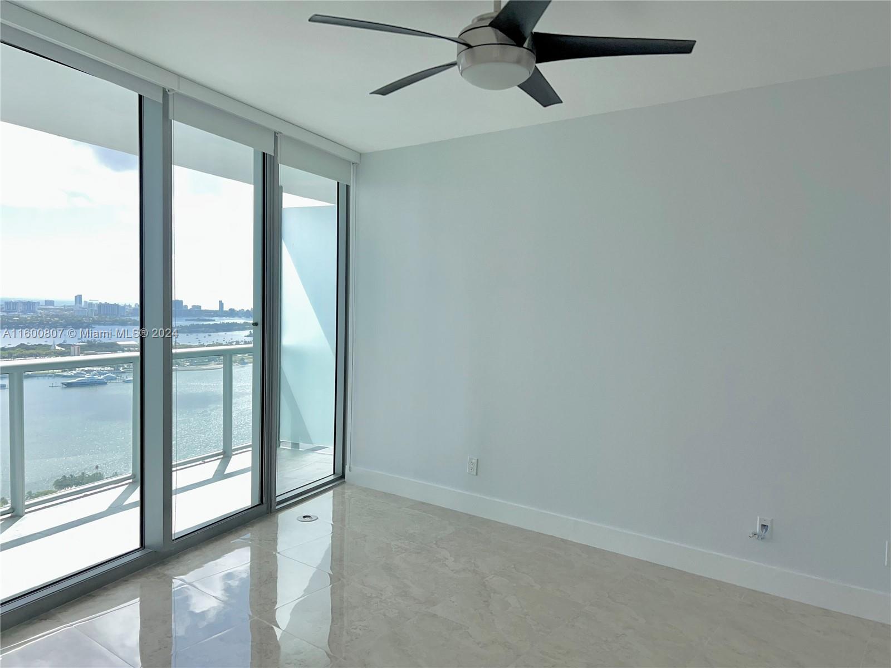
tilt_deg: -3.2
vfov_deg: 53.1
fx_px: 669
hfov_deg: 67.3
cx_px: 446
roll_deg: -1.3
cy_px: 334
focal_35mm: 26
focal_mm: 5.7
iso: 64
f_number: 1.5
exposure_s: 1/3356
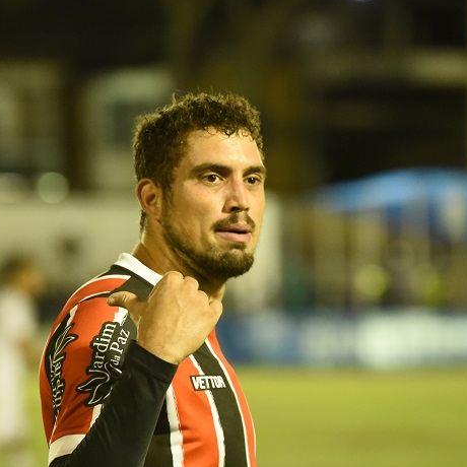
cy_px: 261
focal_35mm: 296
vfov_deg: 5.9
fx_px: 4518
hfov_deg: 5.9
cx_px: 162
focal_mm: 200
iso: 8000
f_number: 4
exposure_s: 1/320
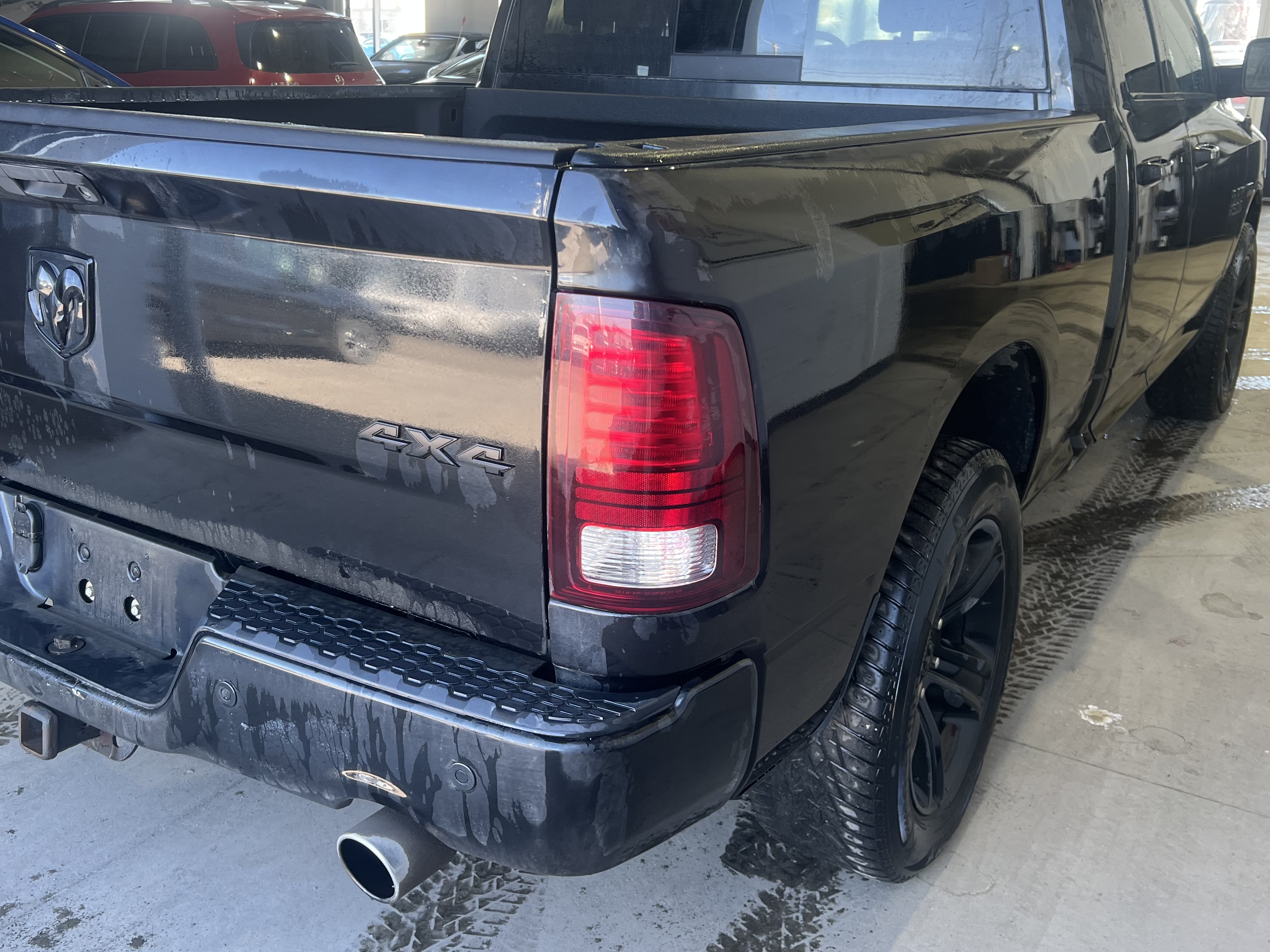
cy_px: 361
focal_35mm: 35
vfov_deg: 40.4
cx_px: 521
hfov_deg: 52.3
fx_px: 1284
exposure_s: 1/121
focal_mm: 5.7
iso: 64
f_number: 1.5
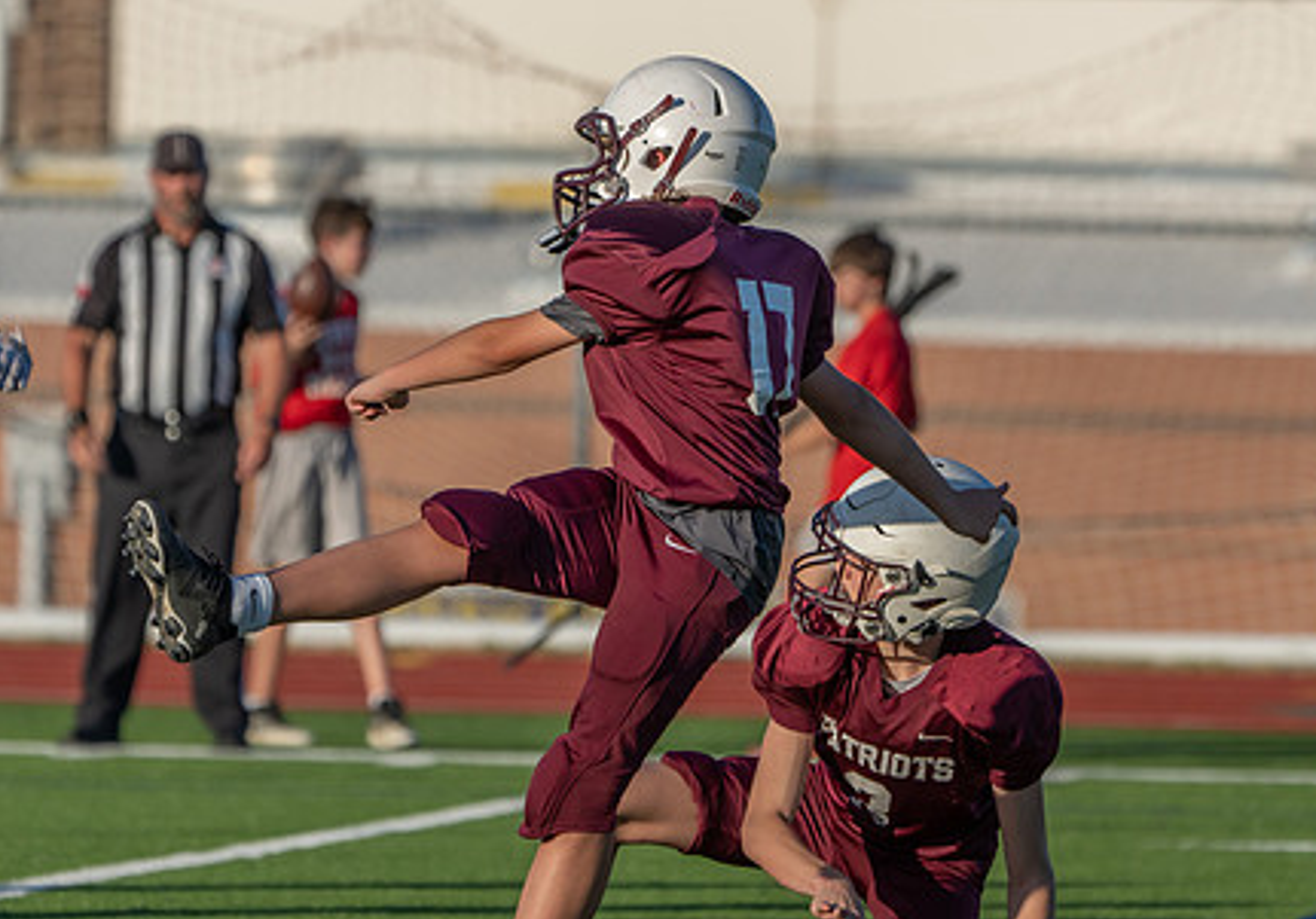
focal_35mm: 497
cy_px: 548
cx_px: 702
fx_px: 18437
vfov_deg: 2.9
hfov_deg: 4.1
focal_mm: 274
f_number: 5.6
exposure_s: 1/1000
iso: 125
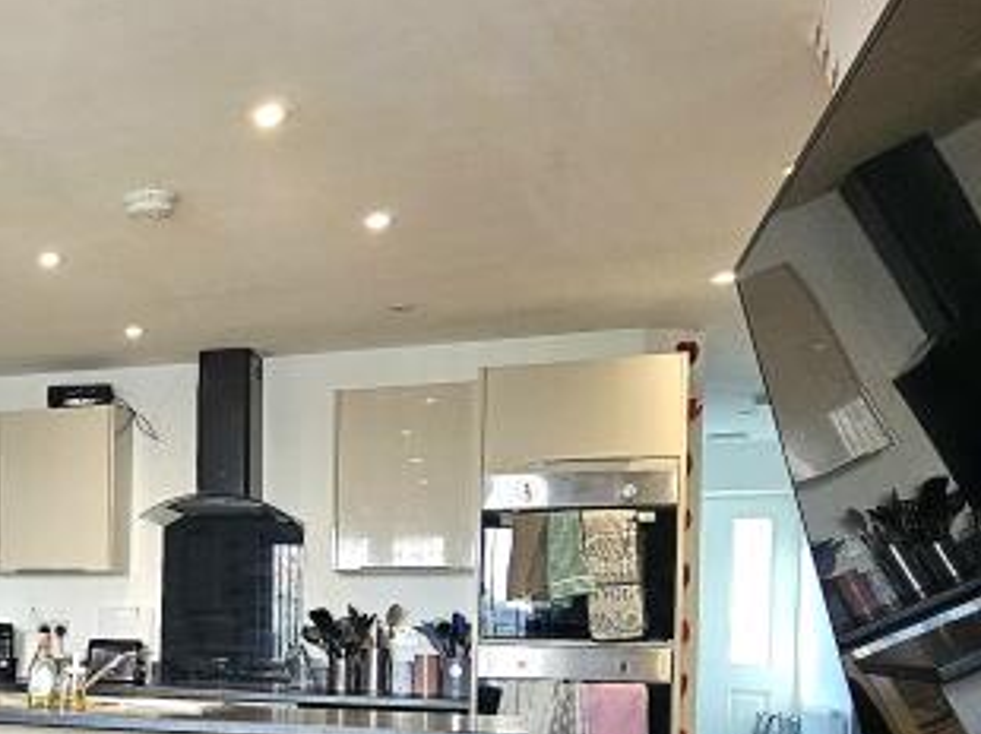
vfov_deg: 32.2
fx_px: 1218
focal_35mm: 43
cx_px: -180
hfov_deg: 35.2
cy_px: 633
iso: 250
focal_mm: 2.2
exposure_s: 1/50
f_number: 2.2
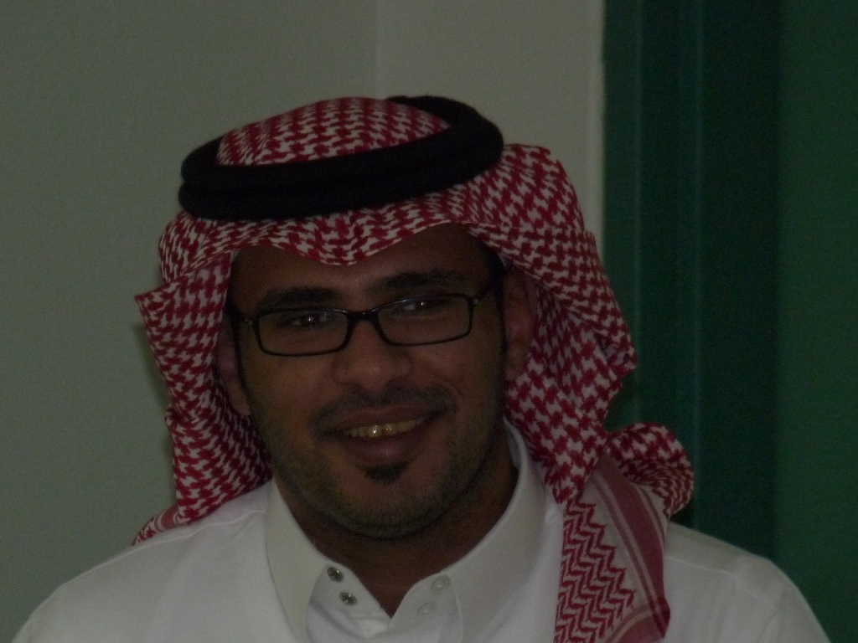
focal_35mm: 665
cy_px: 322
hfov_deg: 3.0
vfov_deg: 2.2
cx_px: 429
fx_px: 16483
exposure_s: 1/125
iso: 400
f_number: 4.4
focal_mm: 85.3
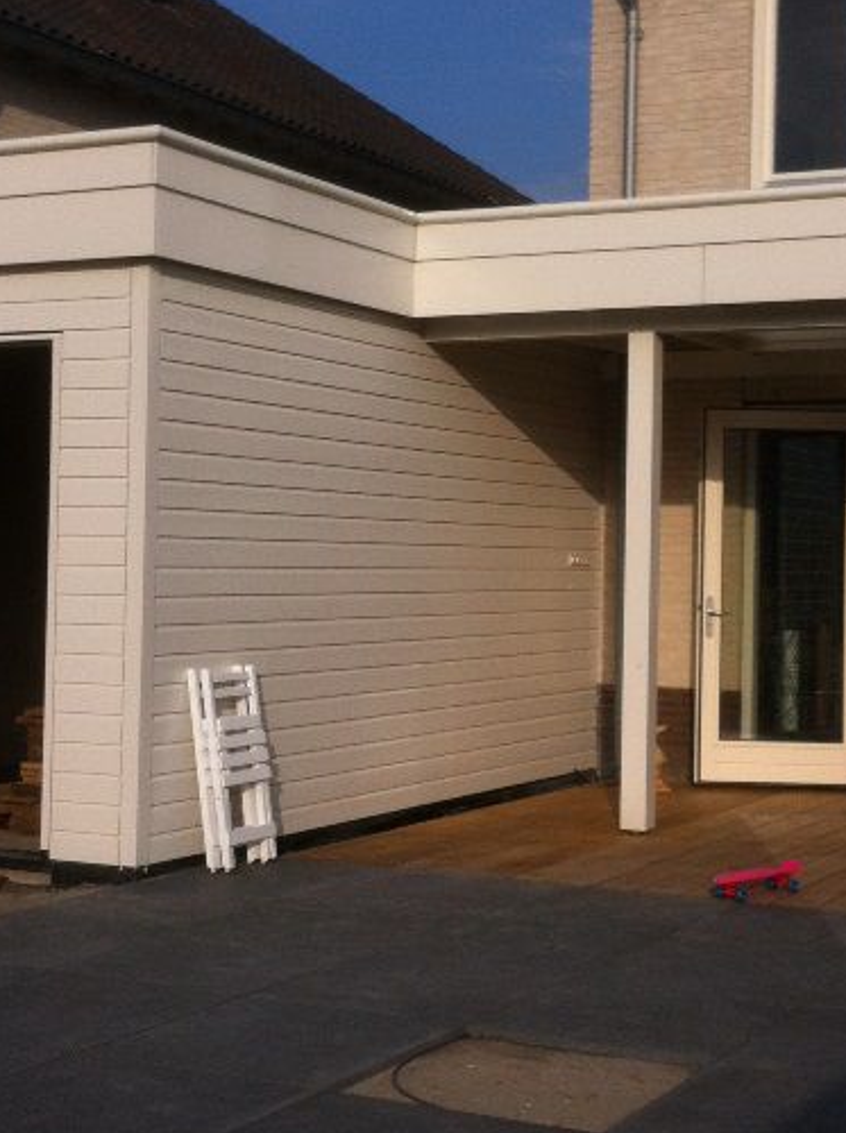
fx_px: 2060
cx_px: 535
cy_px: 503
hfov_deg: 23.1
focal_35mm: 63
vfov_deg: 30.8
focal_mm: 3.85
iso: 80
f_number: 2.8
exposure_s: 1/2398
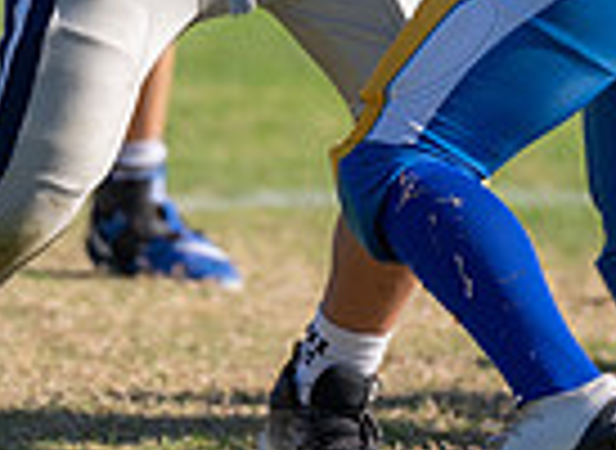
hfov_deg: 1.8
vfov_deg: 1.3
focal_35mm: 1135
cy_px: -481
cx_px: 355
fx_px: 20005
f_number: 2.8
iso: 100
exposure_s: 1/2500
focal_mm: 200
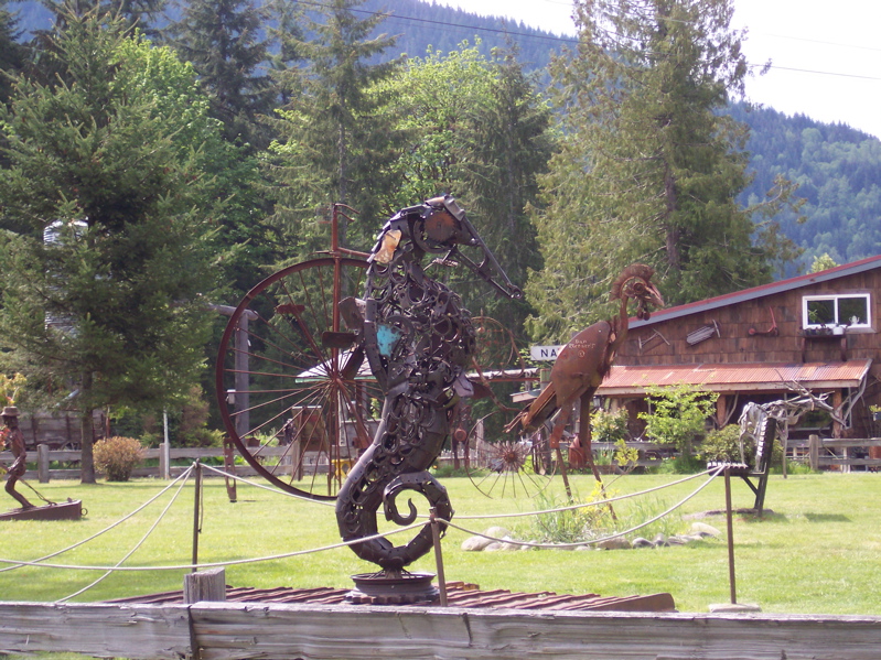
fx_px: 2901
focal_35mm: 114
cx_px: 440
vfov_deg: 13.0
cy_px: 330
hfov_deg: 17.3
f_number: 4.8
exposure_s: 1/180
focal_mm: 24
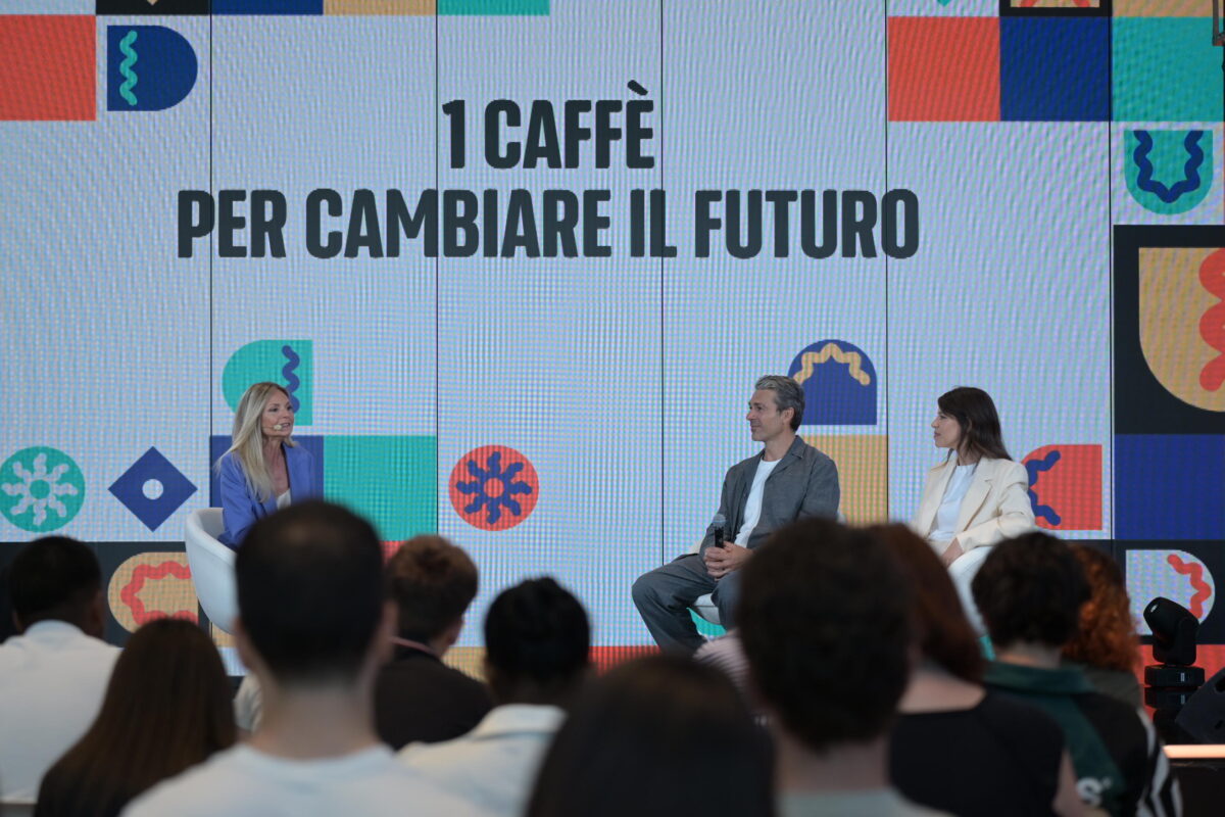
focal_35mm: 70
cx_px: 612
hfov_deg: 28.8
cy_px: 408
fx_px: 2382
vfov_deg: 19.5
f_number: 2.8
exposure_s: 1/400
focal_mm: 70
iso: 560
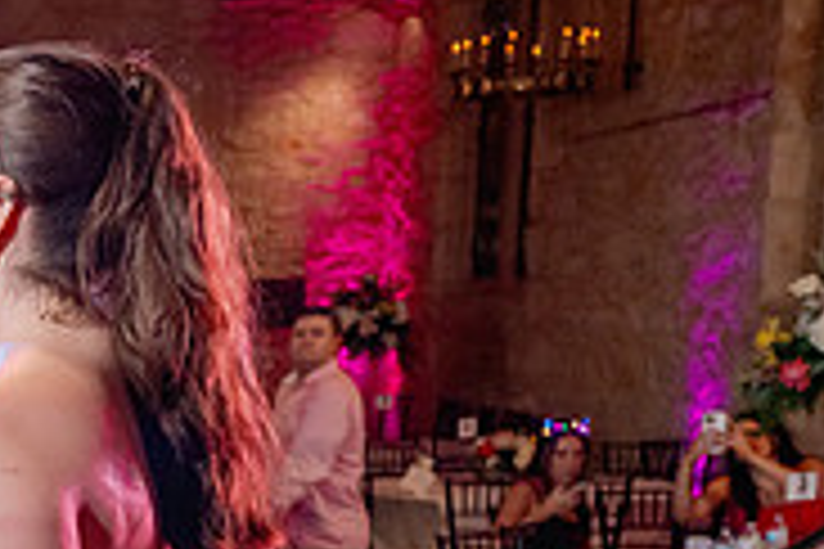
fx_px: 1739
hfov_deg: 21.5
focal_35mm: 76
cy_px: 601
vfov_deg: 17.4
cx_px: -477
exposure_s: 1/200
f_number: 3.5
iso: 1250
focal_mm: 24
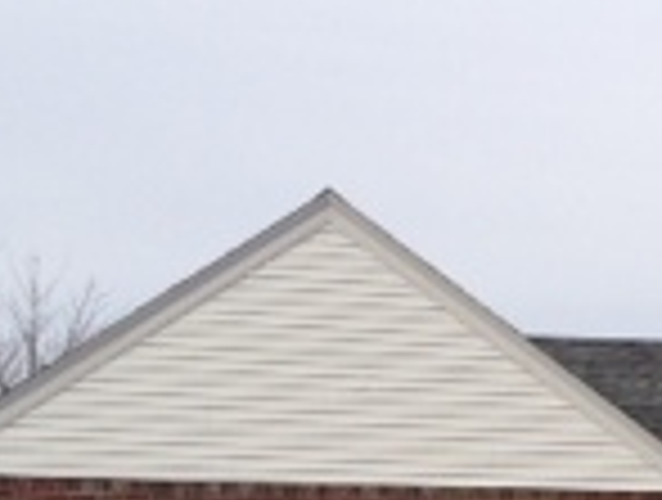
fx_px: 2914
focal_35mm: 152
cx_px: 1067
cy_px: 505
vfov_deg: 9.7
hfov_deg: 12.2
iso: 64
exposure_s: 1/905
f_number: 2.4
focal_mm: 4.28
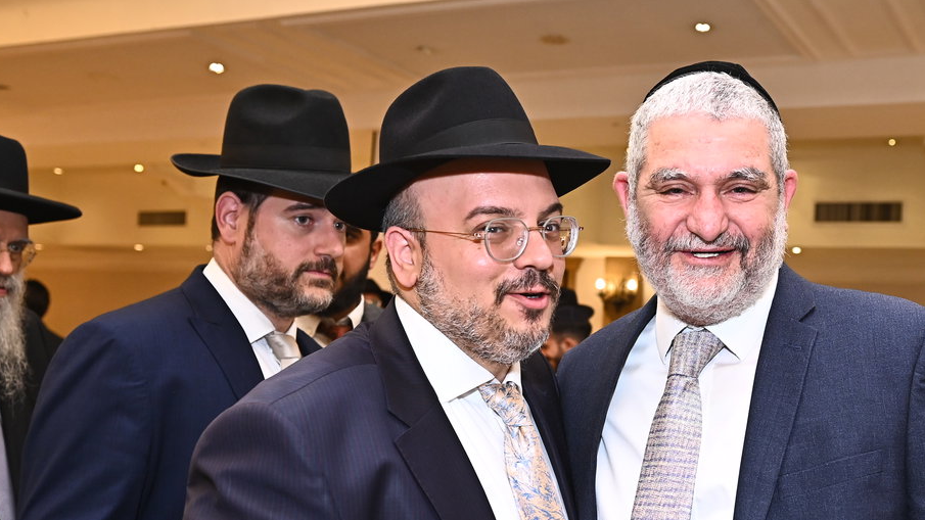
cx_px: 604
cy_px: 358
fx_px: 1153
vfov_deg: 25.3
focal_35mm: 47
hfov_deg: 43.2
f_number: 4
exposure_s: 1/200
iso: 1250
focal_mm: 29
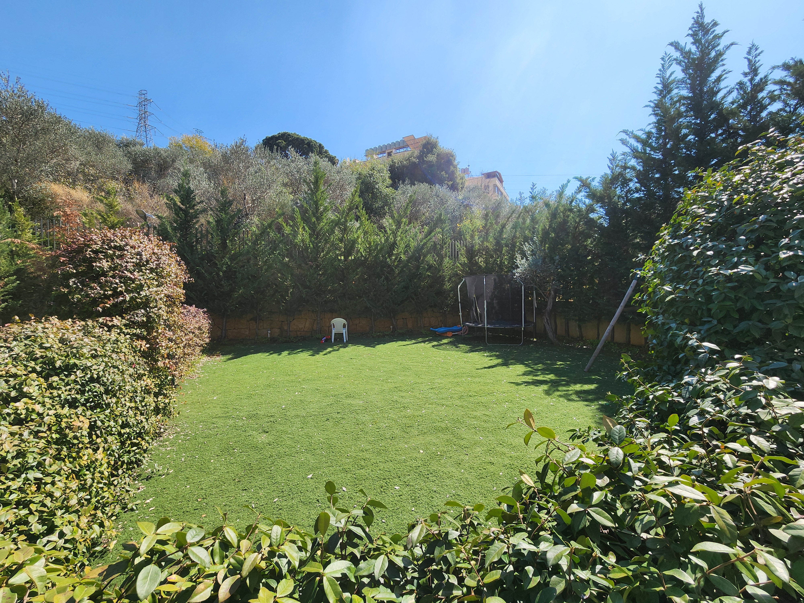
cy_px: 302
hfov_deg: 106.2
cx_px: 402
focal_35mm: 13
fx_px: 302
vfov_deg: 89.9
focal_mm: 2.2
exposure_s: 1/1387
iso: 50
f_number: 2.2
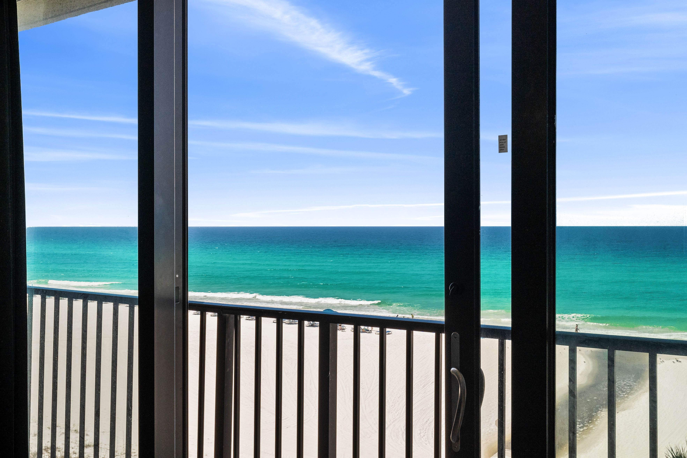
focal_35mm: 36
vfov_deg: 36.9
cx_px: 344
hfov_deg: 53.1
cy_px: 229
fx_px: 687
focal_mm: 24
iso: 400
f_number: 8
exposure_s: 1/1000
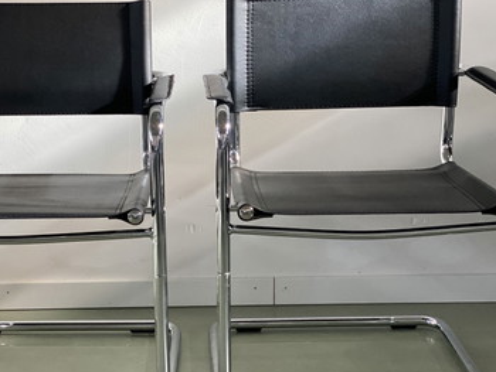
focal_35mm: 76
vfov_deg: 19.4
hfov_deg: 25.6
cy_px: 233
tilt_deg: -17.4
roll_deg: +0.4
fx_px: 1090
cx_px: 181
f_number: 2
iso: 250
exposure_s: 1/103
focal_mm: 6
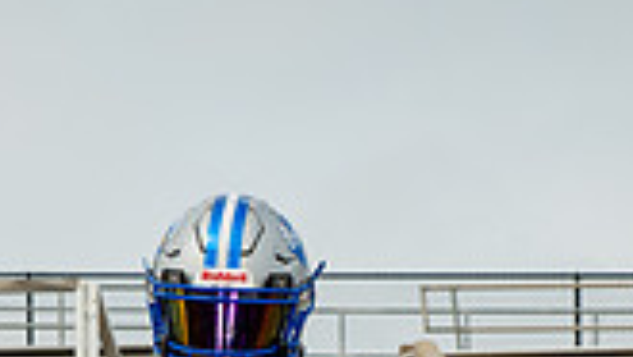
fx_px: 2972
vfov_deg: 6.5
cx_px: 207
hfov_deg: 12.1
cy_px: 841
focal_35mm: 177
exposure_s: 1/400
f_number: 7.1
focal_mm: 62
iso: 125
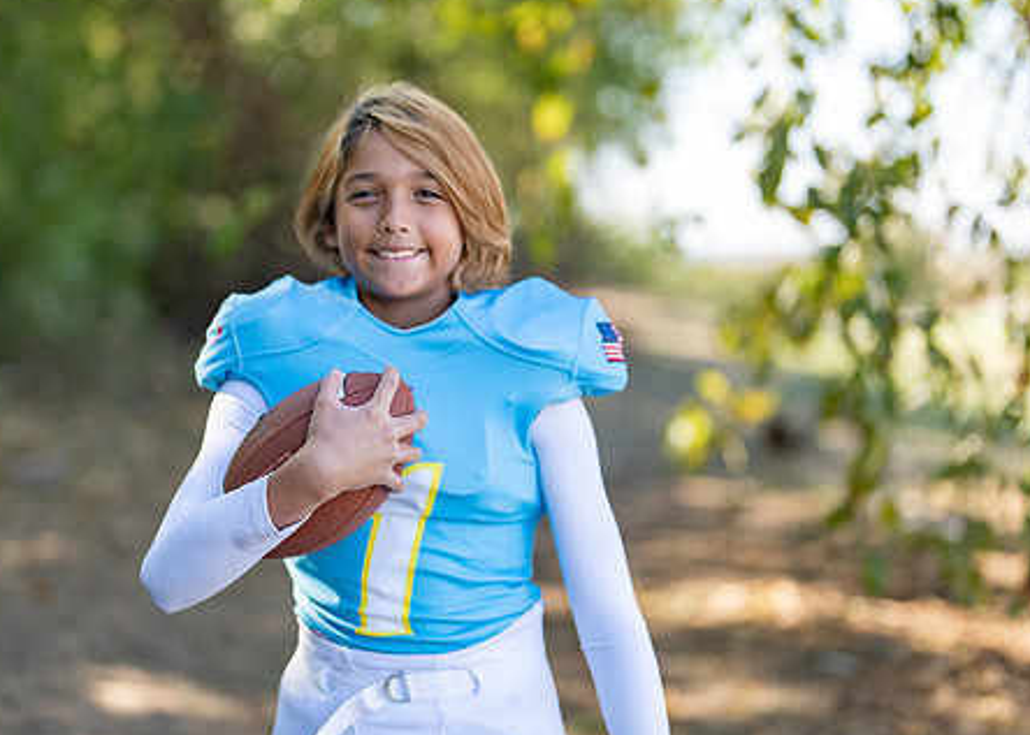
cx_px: 443
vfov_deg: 19.0
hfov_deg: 26.4
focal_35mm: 75
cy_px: 419
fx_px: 2194
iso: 100
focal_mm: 50
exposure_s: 1/1600
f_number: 1.2
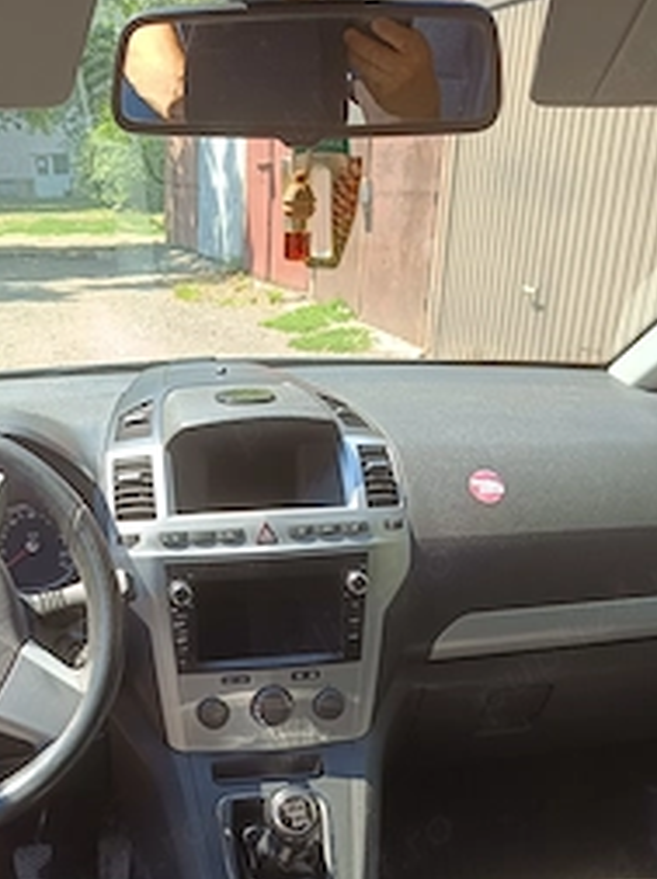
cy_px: 688
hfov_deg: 37.2
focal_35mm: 38
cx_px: 219
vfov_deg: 46.7
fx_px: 964
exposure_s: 1/190
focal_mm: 5.59
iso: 51
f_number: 1.88
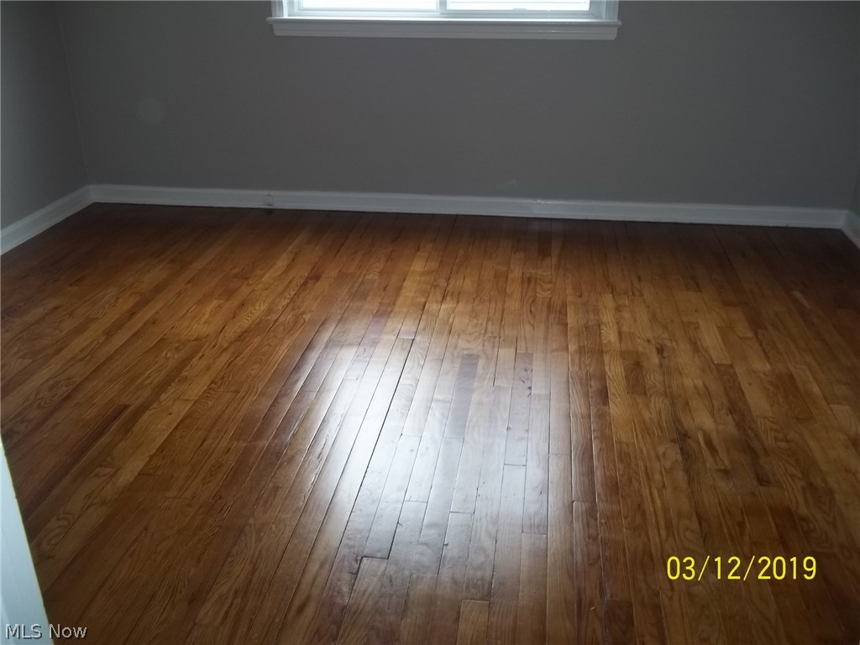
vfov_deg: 44.2
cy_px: 322
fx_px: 795
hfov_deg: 56.8
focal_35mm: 32
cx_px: 430
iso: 64
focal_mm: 5.7
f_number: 2.9
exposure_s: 1/60
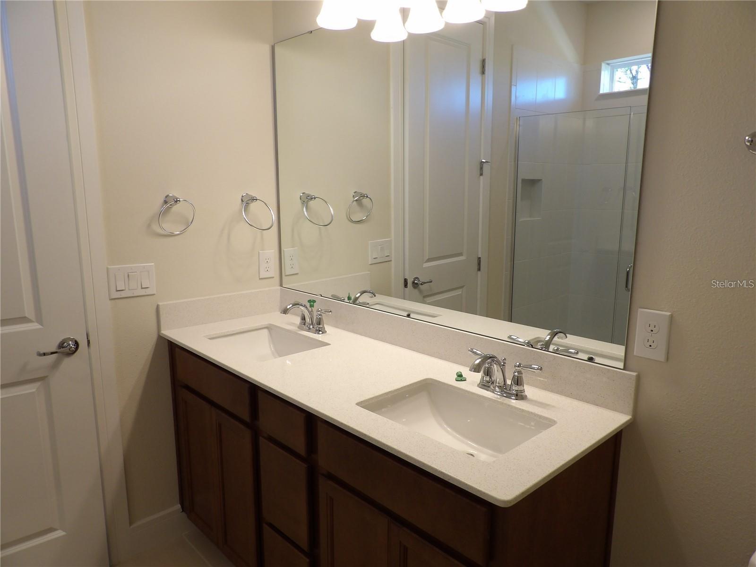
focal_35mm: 24
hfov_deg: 71.6
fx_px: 524
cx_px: 378
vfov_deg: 56.8
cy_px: 284
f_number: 3.2
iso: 113
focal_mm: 4.3
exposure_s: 1/33
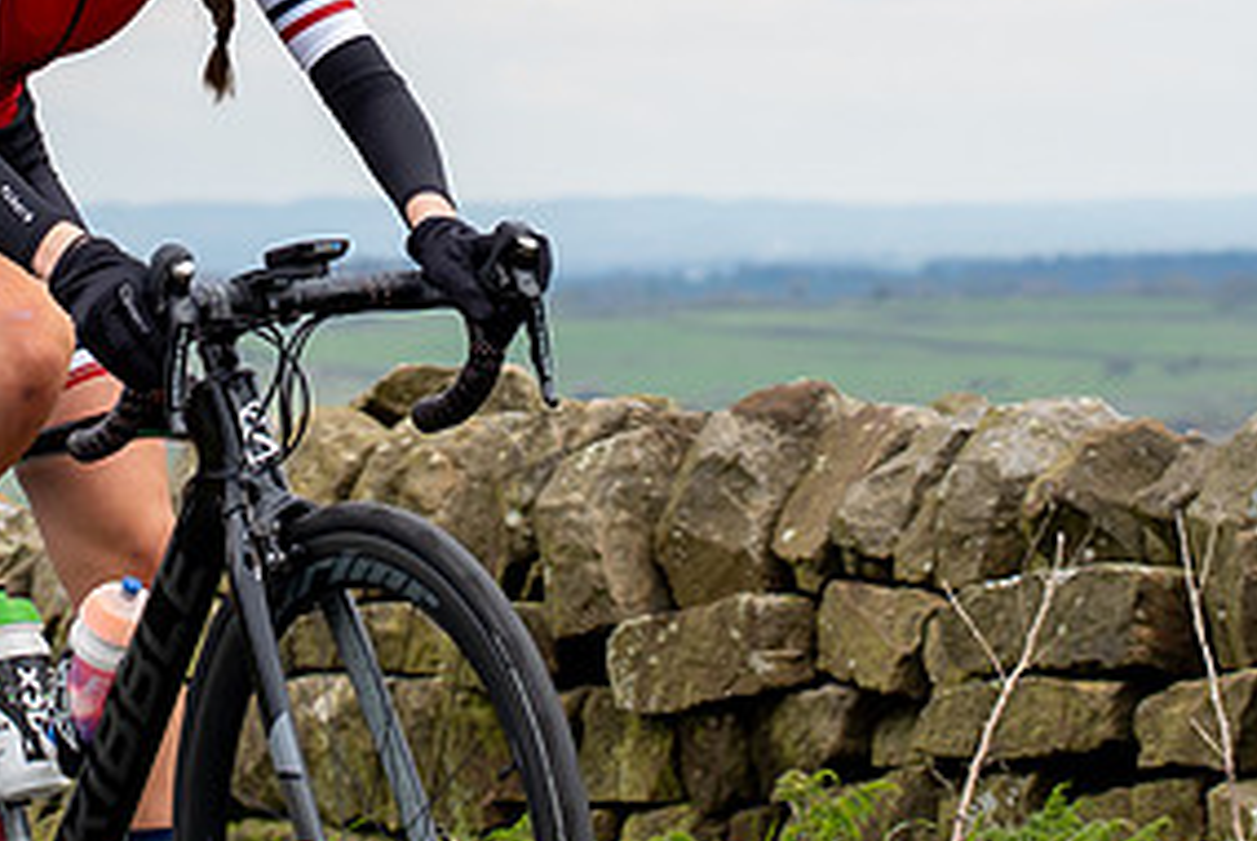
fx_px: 13037
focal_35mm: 373
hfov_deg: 5.5
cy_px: -68
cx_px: 520
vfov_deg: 3.7
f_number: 4.5
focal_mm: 75
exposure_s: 1/640
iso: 200
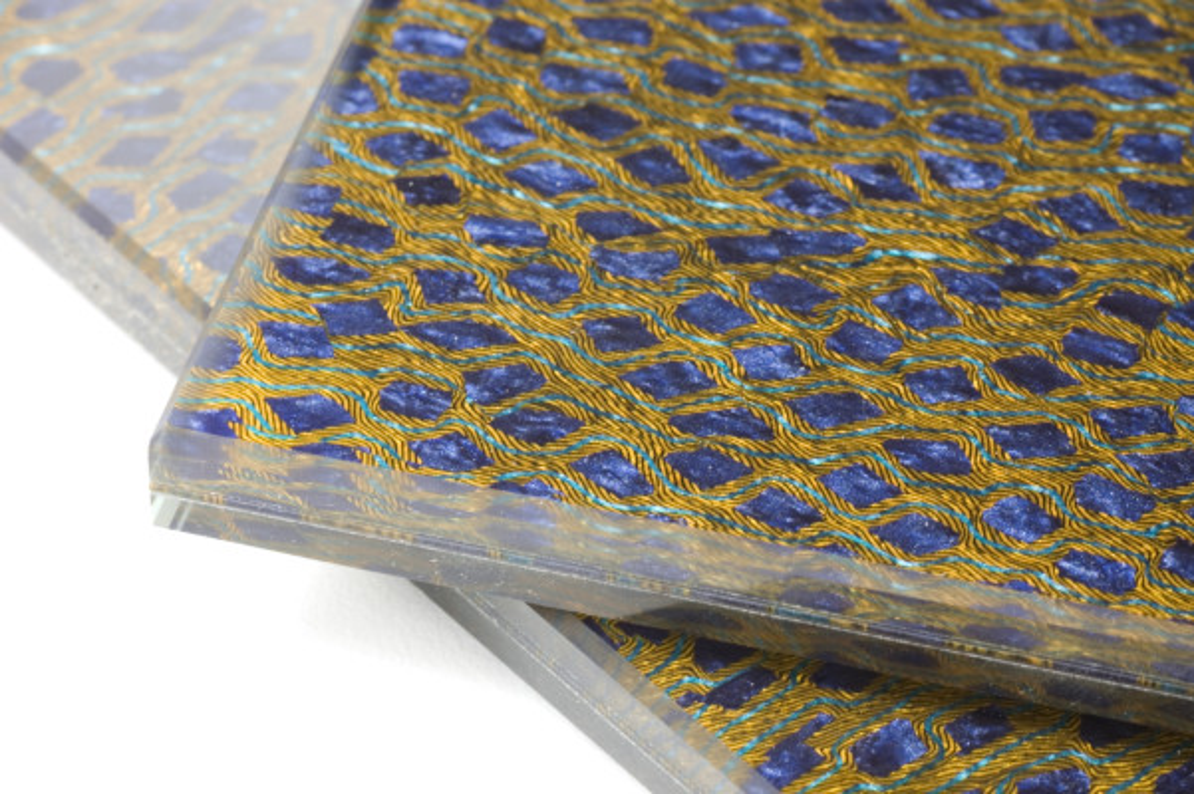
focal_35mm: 135
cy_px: 397
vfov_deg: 10.1
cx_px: 597
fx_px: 4475
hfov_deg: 15.2
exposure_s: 1
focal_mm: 90
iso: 200
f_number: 20
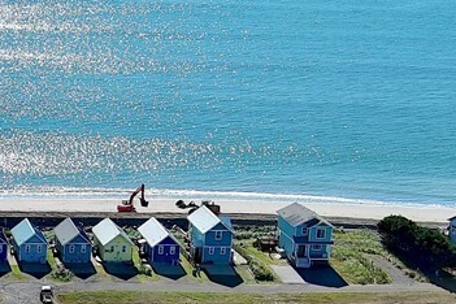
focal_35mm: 140
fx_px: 1773
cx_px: -219
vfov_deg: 9.6
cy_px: 381
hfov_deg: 13.8
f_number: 2.8
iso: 100
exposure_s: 1/1835
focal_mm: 10.57
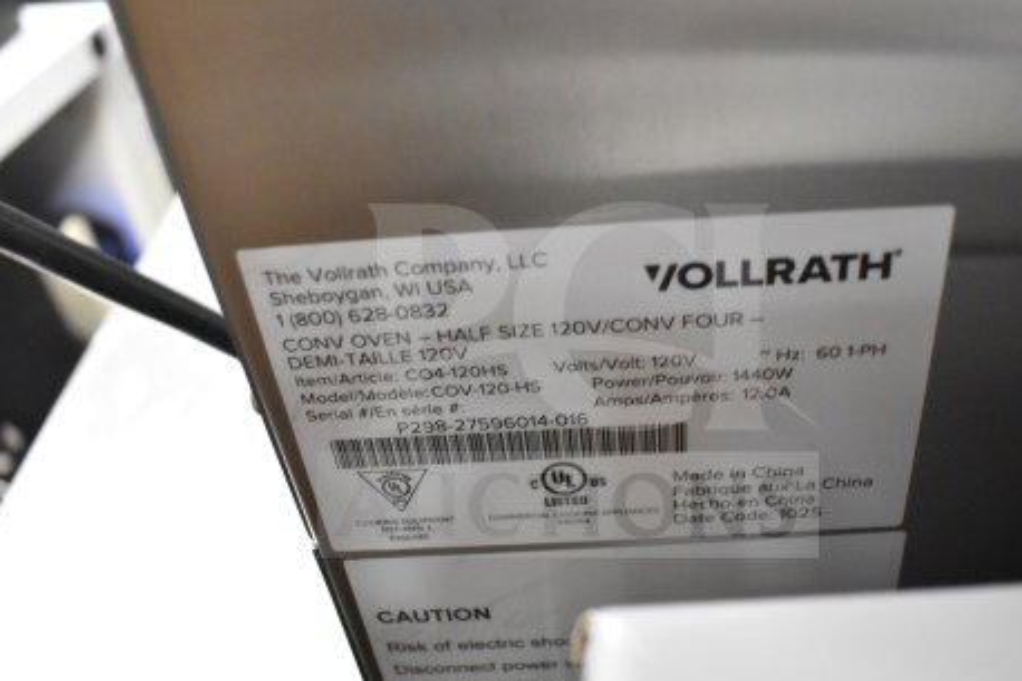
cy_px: 381
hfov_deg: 53.0
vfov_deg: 36.8
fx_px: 1022
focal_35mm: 36
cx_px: 567
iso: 5000
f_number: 3.5
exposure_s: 1/30
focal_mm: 18
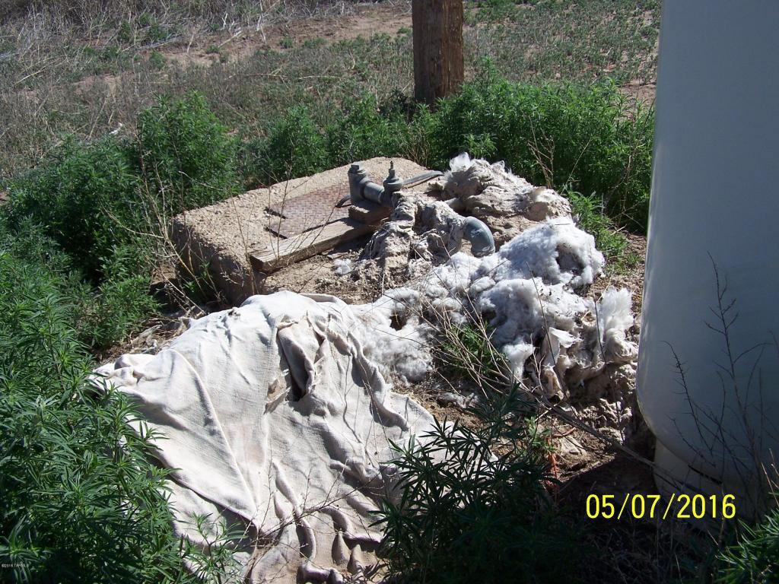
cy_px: 292
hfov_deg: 49.0
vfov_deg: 37.7
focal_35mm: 38
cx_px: 390
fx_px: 855
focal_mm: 6.3
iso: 80
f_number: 4
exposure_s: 1/1000
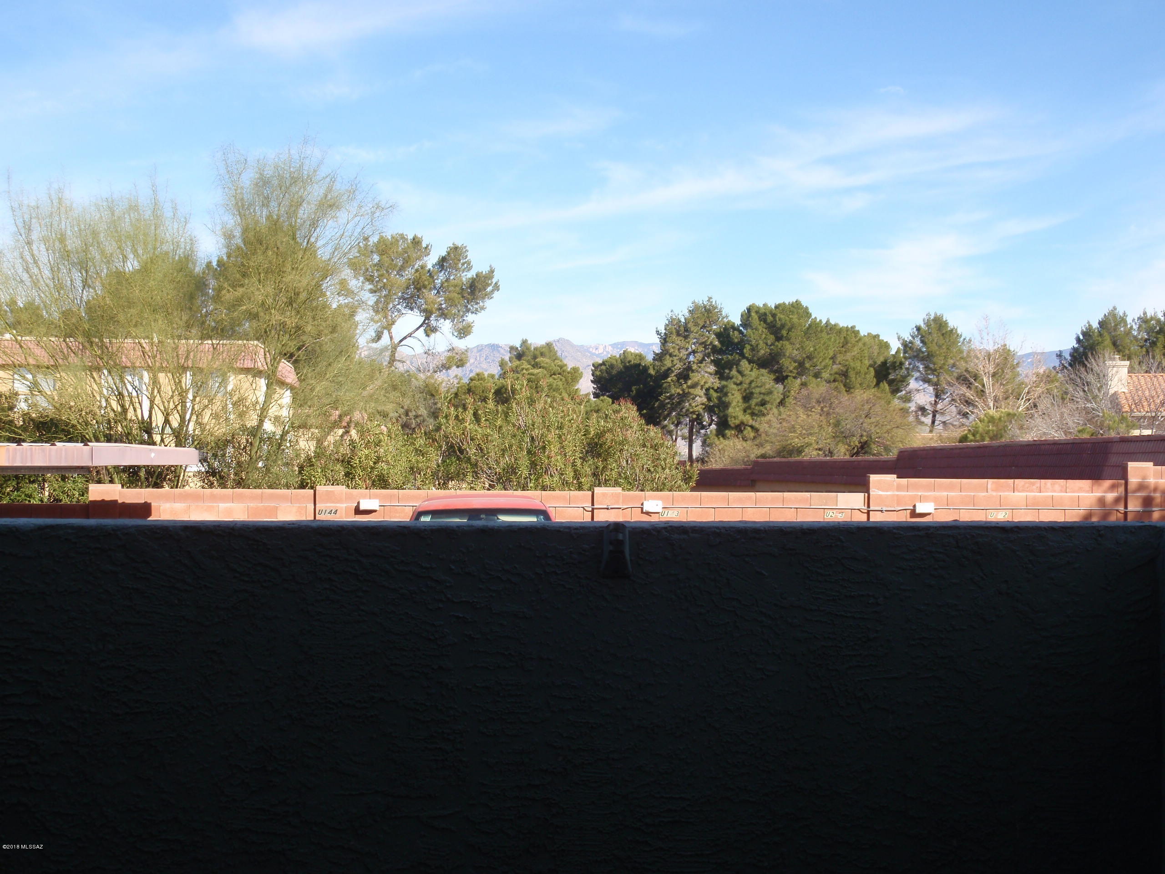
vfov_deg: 36.0
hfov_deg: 46.8
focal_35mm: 40
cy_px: 437
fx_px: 1346
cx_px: 582
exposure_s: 1/320
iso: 64
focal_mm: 7.25
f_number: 3.9
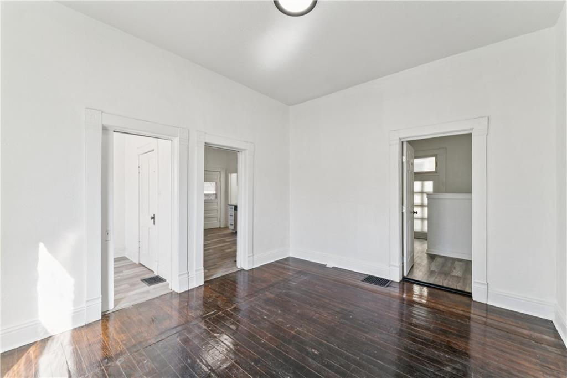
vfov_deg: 81.2
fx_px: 220
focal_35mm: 14
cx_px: 284
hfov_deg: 104.3
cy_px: 189
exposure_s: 1/13
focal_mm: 14
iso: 400
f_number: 13
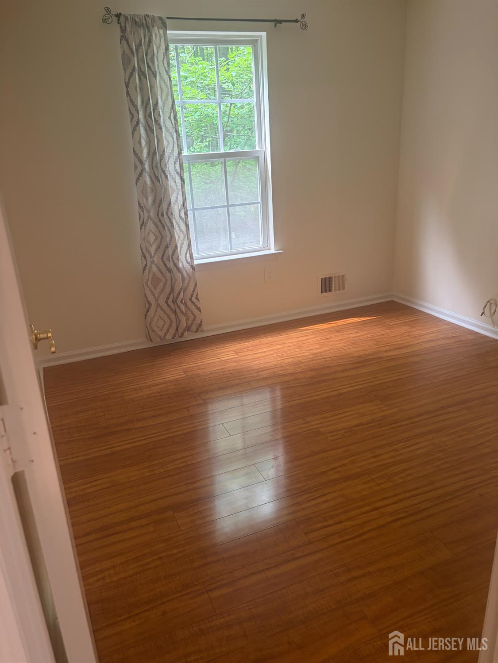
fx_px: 499
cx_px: 249
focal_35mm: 26
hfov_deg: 53.1
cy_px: 332
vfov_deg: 67.3
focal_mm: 5.96
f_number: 1.6
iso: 125
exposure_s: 1/60
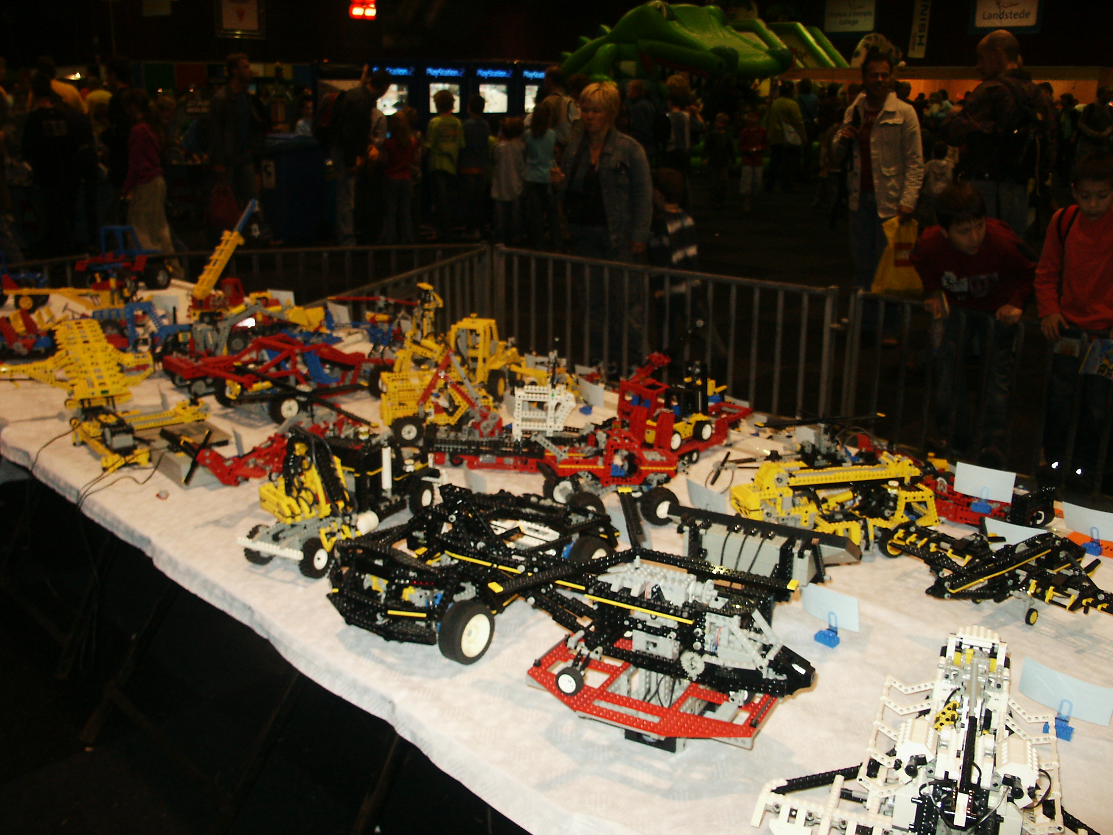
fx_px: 1125
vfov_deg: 40.7
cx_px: 556
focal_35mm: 35
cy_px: 418
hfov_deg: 52.6
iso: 200
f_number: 3
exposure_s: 1/45
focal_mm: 7.18
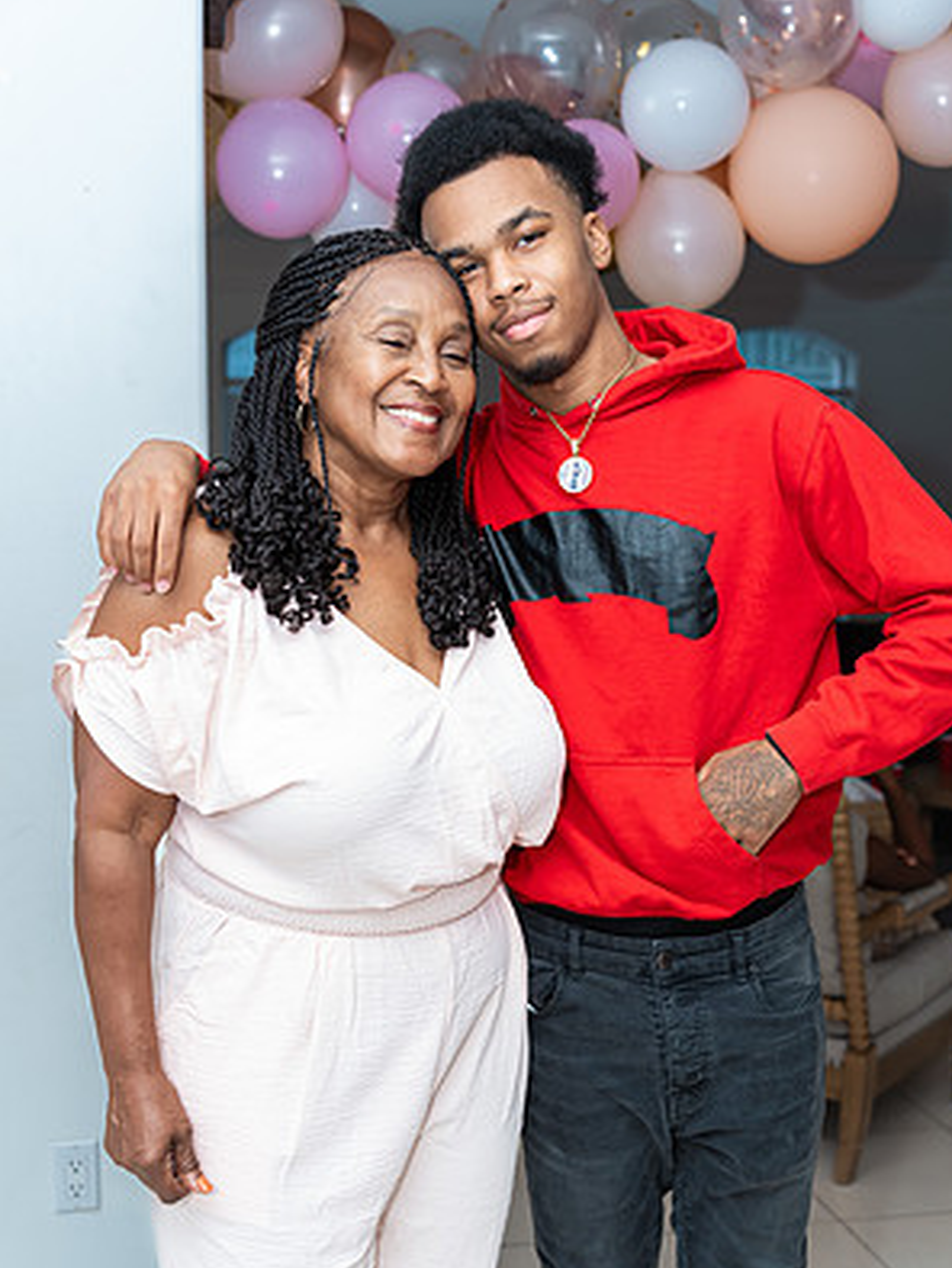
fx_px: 1648
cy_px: 689
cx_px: 479
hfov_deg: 32.2
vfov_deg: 42.0
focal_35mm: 45
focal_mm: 41
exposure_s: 1/250
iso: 800
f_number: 3.5
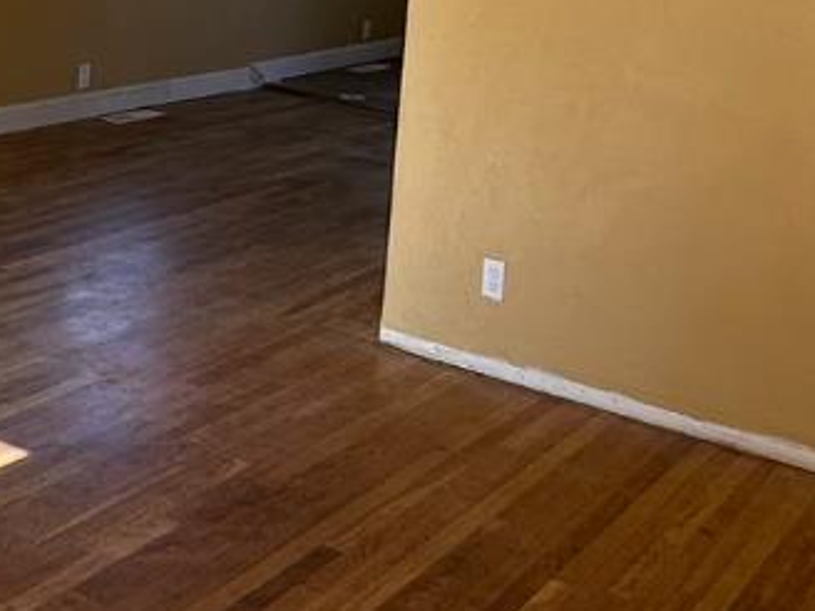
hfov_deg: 30.1
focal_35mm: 64
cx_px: 281
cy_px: -86
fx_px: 1507
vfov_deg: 21.6
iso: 40
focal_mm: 2.22
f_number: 2.2
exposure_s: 1/118
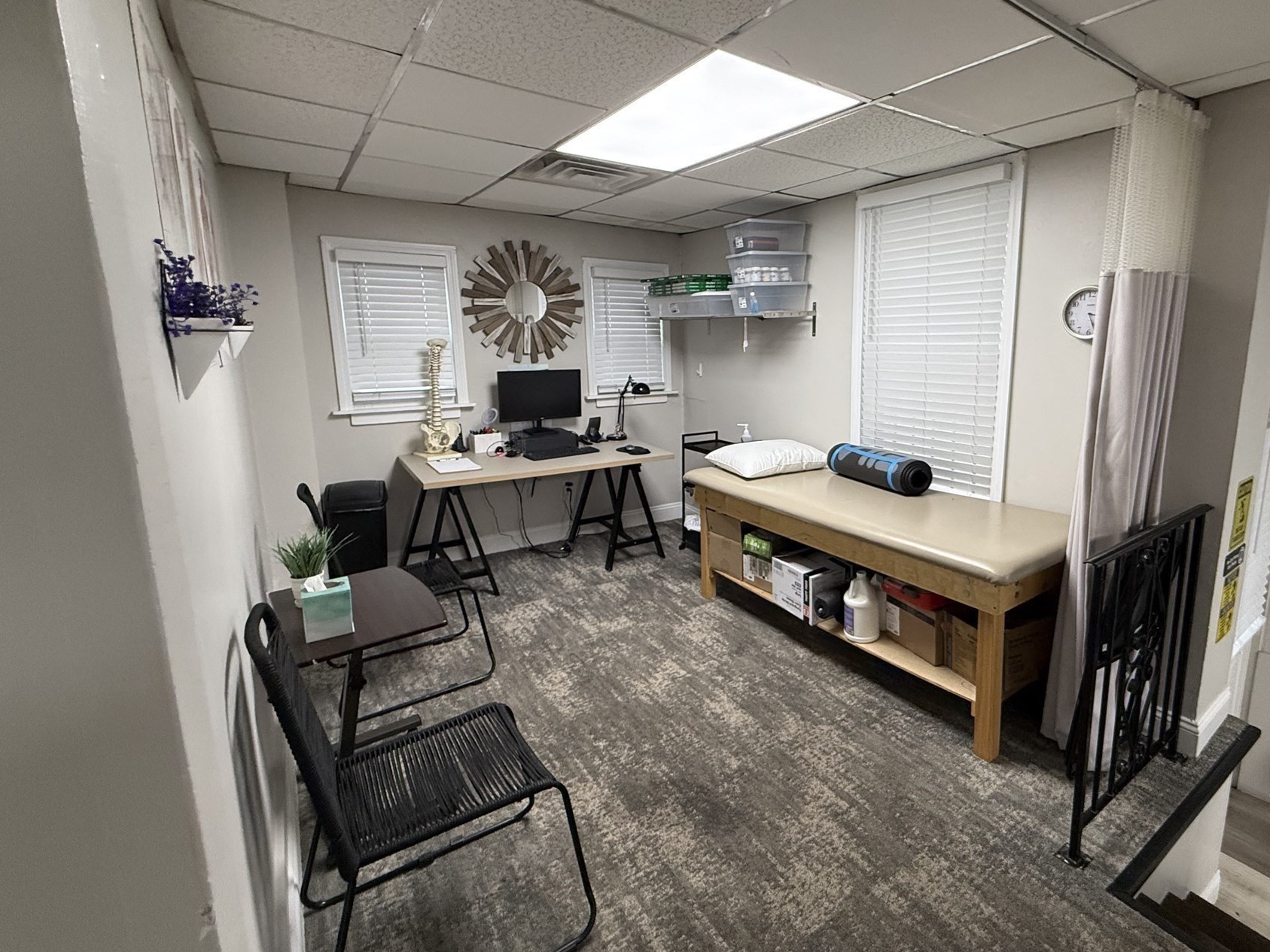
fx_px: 624
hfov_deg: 89.9
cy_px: 443
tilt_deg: -12.1
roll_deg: -0.2
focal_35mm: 17
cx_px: 758
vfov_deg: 74.6
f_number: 2.2
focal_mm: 2.22
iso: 320
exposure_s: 1/120
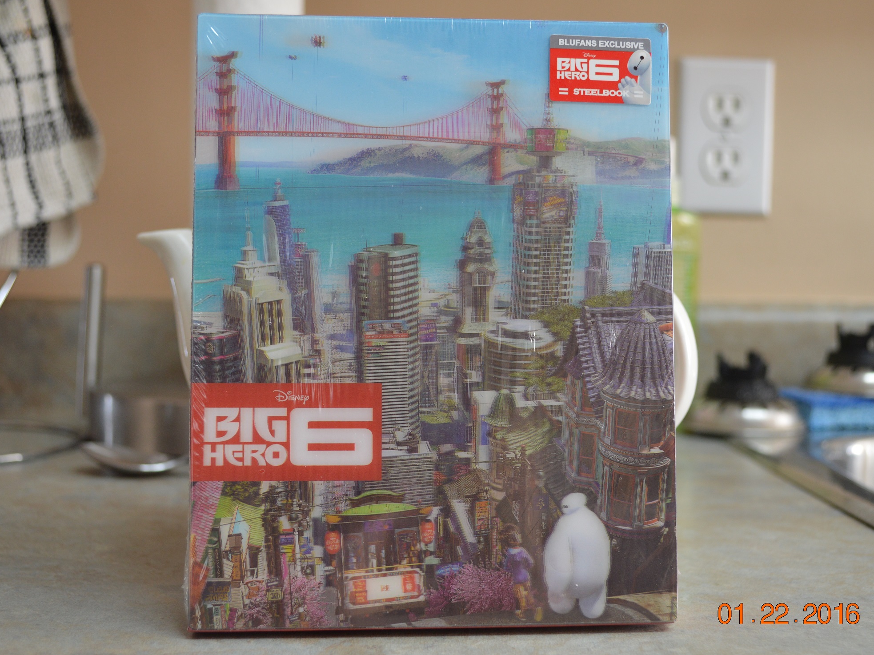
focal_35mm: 43
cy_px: 330
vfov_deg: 33.6
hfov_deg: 43.8
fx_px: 1086
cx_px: 455
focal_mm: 26
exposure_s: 1/20
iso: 400
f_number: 4.2
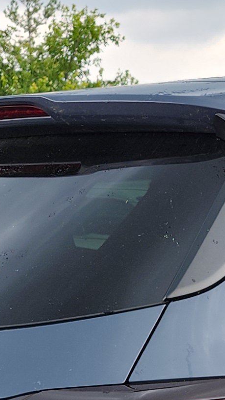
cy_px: 487
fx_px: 1295
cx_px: 469
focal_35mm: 122
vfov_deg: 16.8
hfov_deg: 9.2
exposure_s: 1/284
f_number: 1.8
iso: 25
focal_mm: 5.54
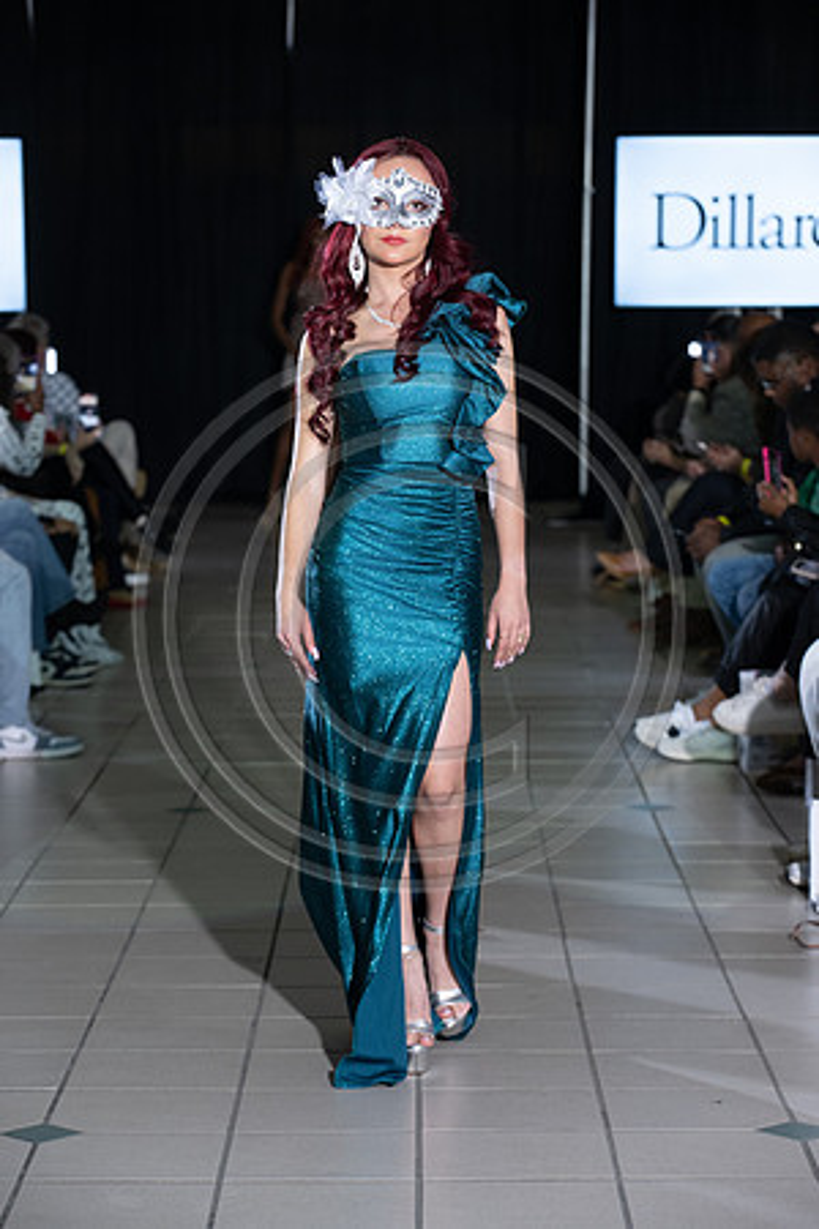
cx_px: 410
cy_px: 614
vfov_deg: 20.0
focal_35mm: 102
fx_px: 3480
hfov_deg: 13.4
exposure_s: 1/160
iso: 1250
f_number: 5
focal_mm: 102
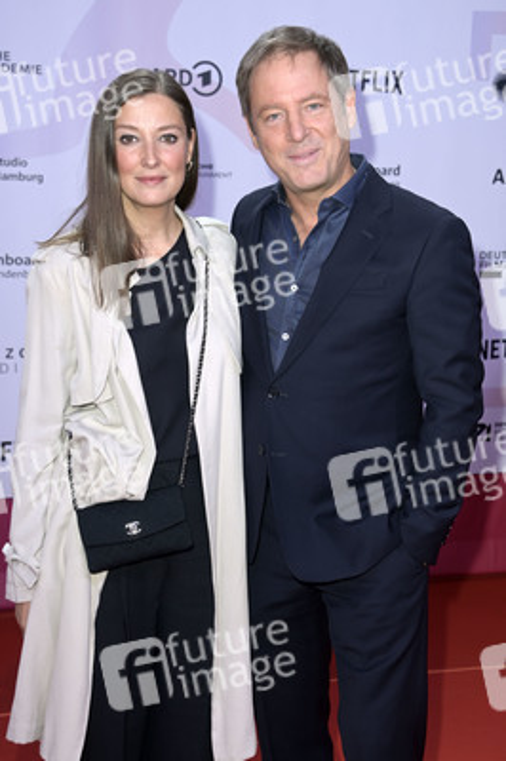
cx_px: 253
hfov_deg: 24.6
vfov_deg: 36.3
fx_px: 1162
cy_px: 380
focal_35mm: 55
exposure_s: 1/250
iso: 400
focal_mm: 55
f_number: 5.6
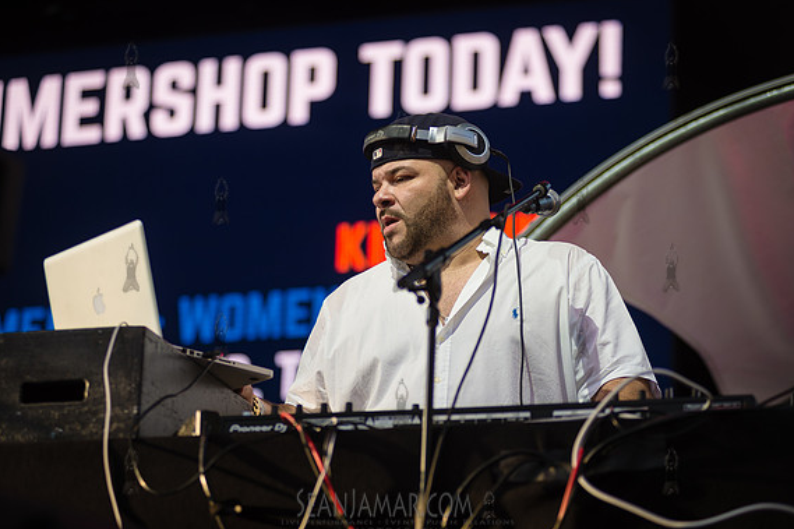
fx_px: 2249
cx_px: 400
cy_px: 267
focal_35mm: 102
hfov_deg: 20.0
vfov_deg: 13.4
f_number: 3.2
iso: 160
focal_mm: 100
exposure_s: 1/500
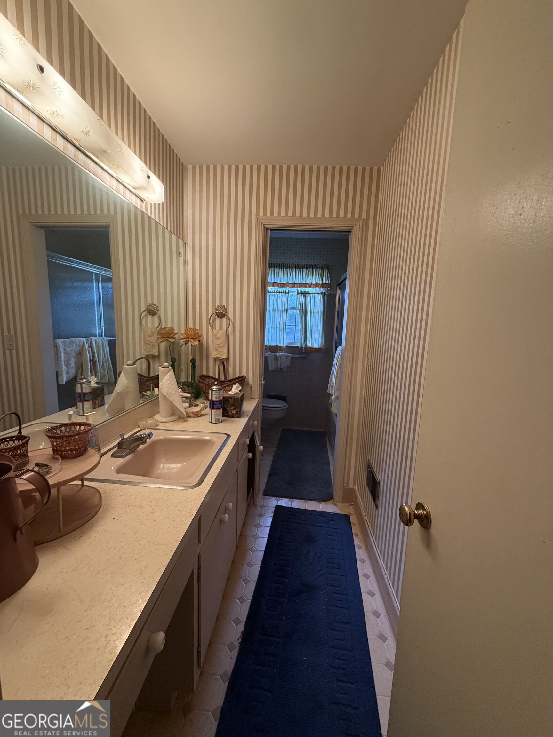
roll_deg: -2.5
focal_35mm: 14
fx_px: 298
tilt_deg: -9.0
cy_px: 368
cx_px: 276
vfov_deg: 102.1
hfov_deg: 85.7
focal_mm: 2.22
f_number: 2.2
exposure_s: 1/60
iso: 250
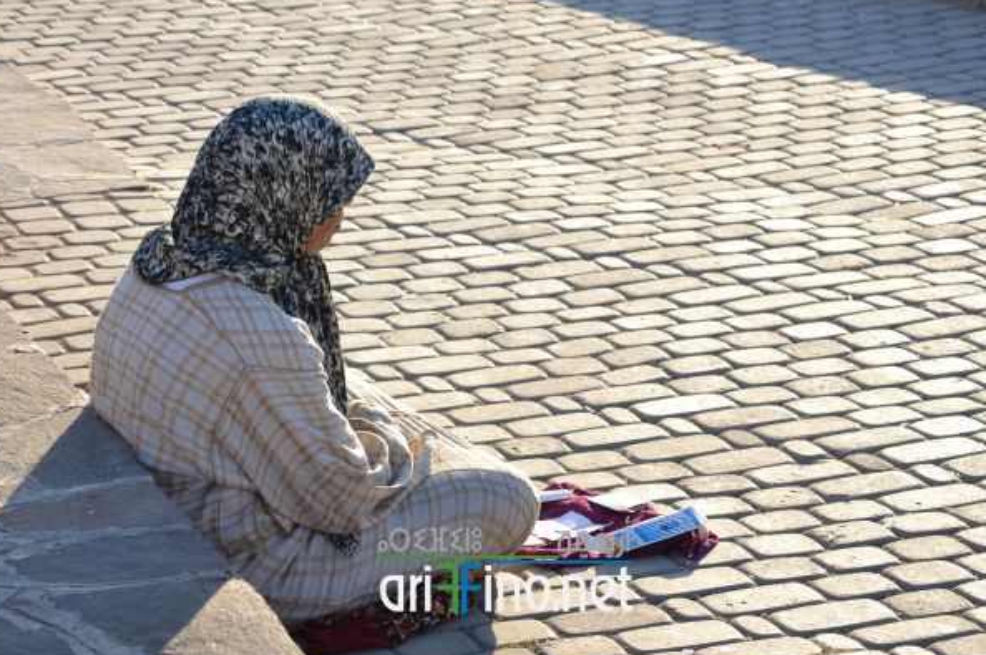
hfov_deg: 14.8
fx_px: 3804
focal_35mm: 139
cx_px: 508
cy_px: 338
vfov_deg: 9.9
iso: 100
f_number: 7.1
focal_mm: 86
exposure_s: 1/200
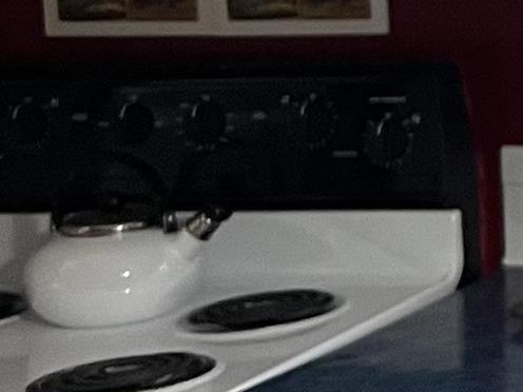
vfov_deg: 9.0
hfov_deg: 10.0
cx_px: 1434
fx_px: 2432
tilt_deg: -1.8
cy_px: -223
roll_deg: +1.9
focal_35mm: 161
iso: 200
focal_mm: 5.7
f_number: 1.5
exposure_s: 1/60
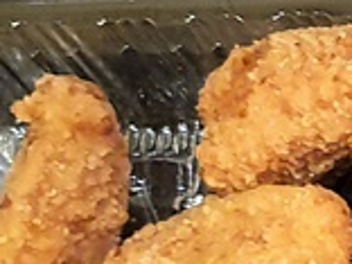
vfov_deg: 7.3
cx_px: 1094
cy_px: 350
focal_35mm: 200
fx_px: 2034
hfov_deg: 8.2
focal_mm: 4.32
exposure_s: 1/40
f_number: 1.7
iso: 320
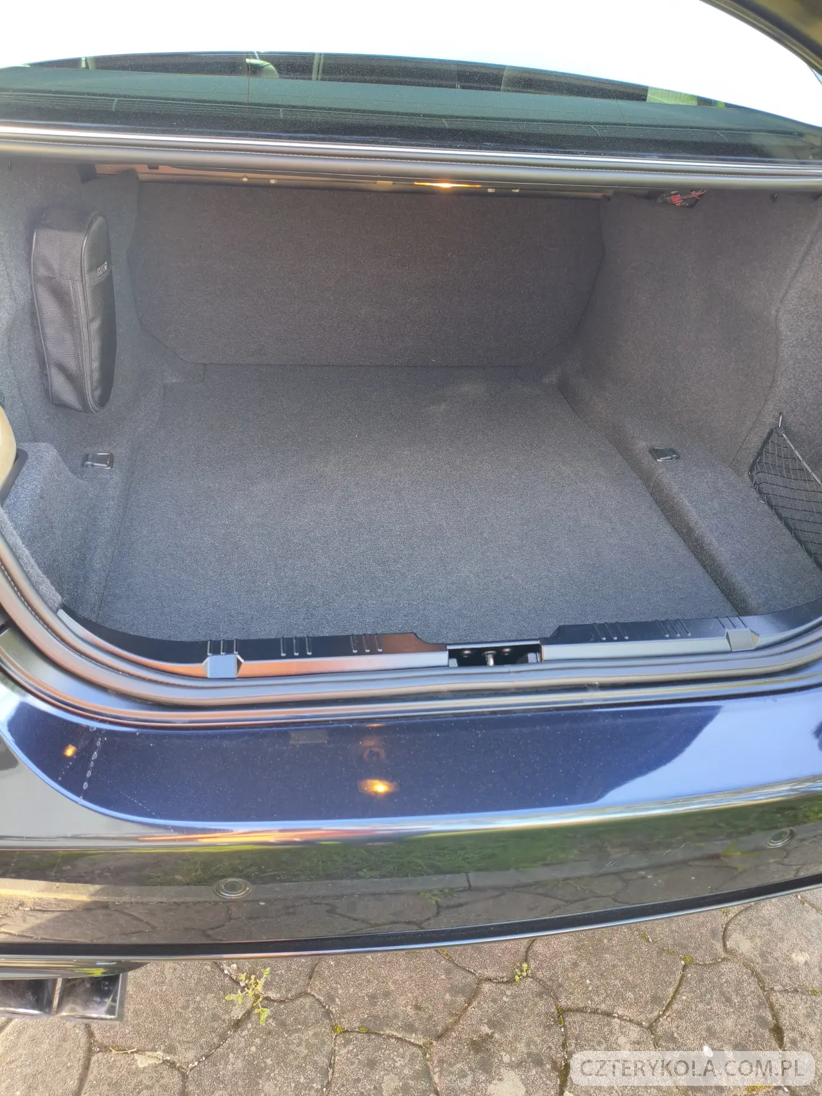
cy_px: 548
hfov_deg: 53.1
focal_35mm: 26
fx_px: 823
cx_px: 411
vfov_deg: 67.3
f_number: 1.5
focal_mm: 4.94
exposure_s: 1/50
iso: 100
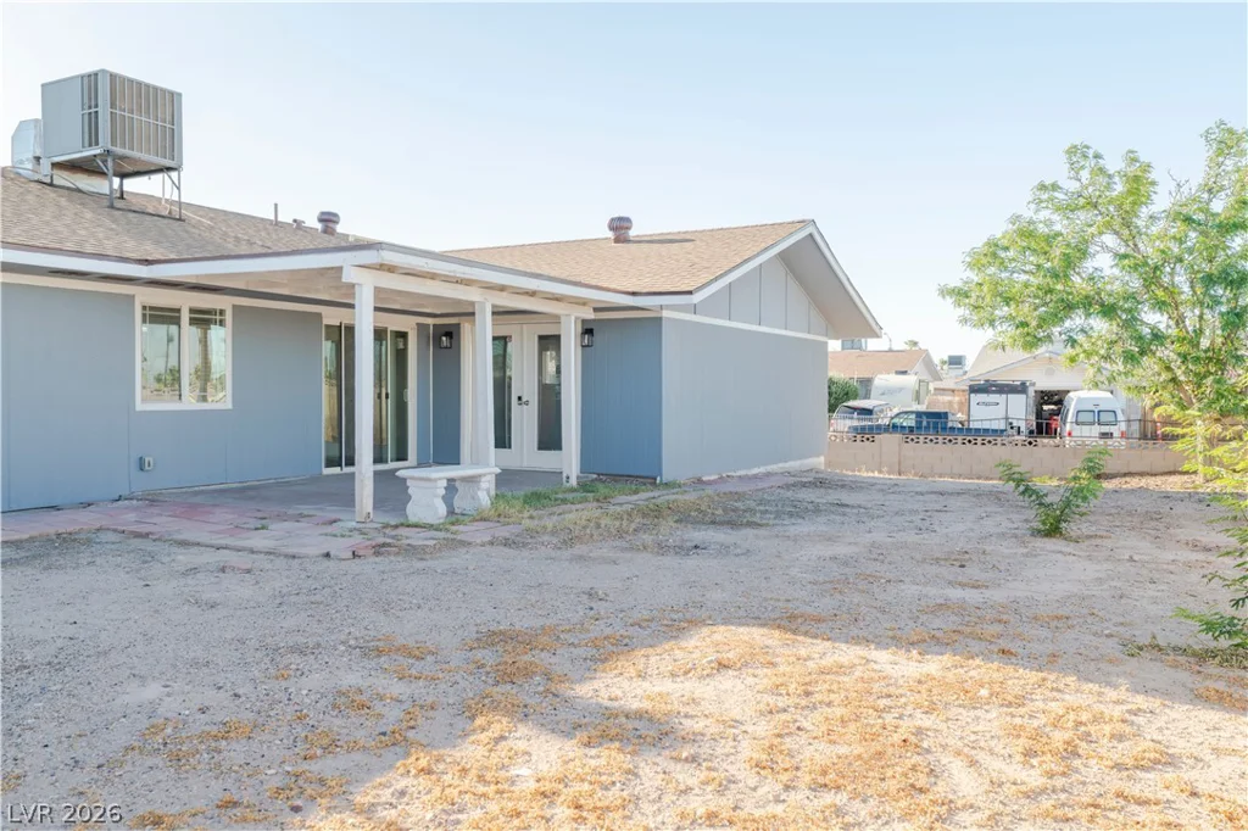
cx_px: 624
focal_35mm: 29
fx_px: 1005
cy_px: 416
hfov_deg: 63.7
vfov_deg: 44.9
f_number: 8
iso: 200
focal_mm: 29
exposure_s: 1/200
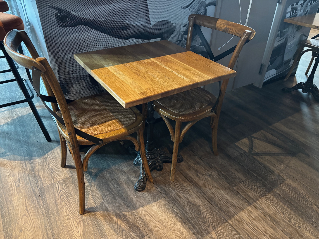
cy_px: 120
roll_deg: -2.8
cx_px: 160
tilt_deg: -33.0
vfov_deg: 53.1
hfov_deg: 67.3
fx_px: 240
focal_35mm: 26
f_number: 1.6
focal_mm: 5.96
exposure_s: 1/25
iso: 500
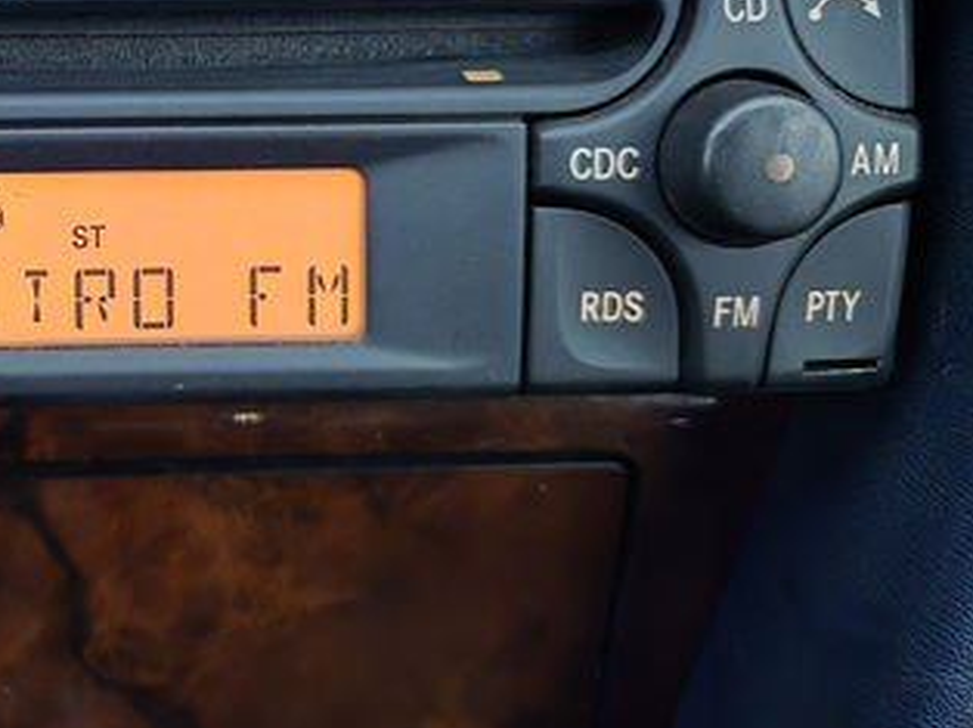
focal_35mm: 44
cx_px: 121
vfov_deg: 32.2
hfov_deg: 40.2
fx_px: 1236
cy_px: 186
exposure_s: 1/20
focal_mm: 5.4
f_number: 1.8
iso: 2000
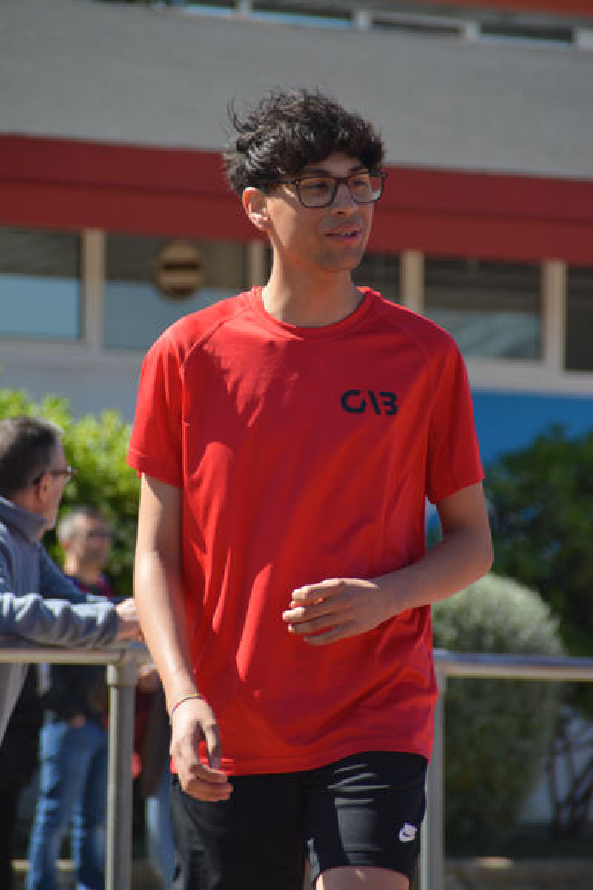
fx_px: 7412
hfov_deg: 4.6
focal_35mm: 300
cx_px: 296
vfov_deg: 6.9
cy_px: 445
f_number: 6.3
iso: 500
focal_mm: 200
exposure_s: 1/1000
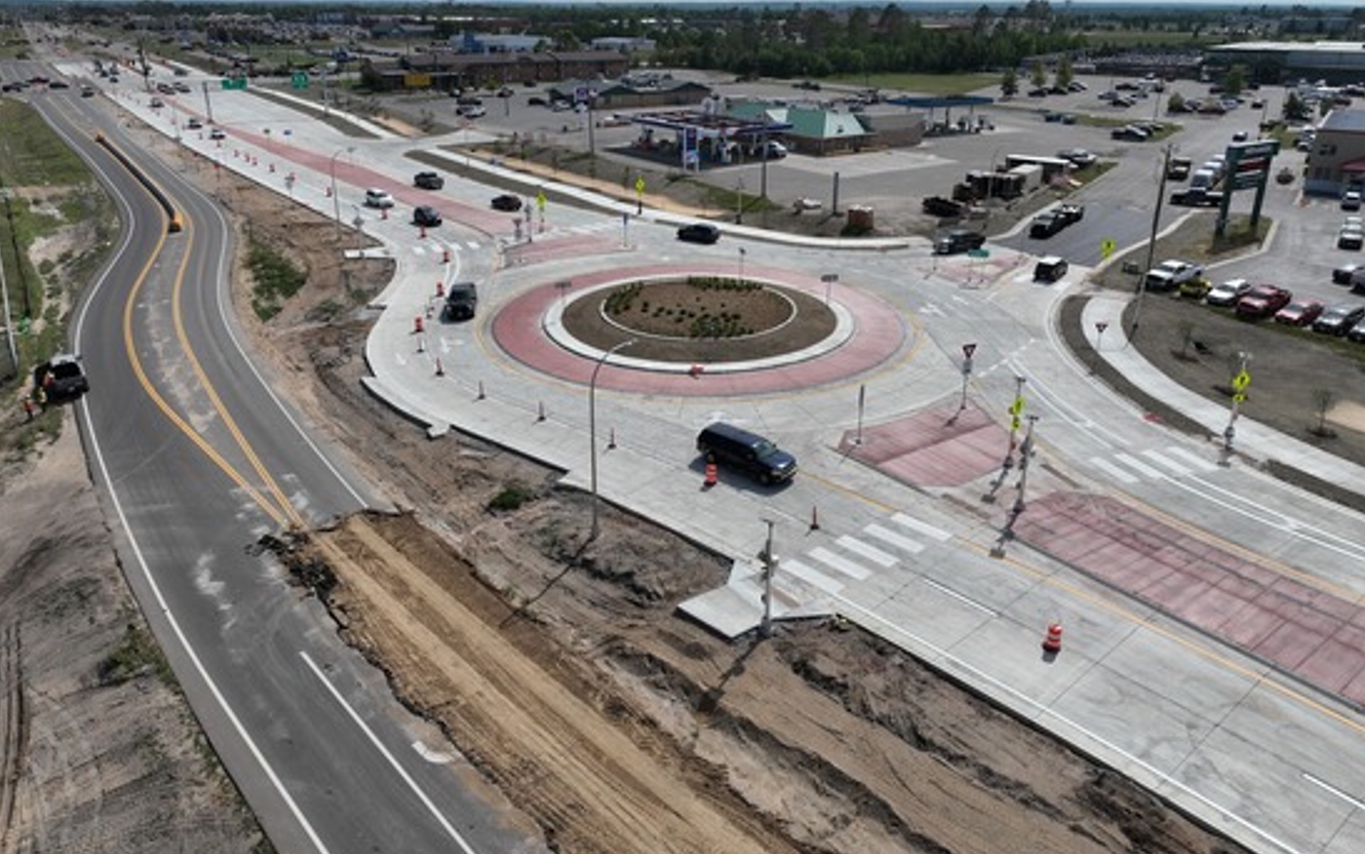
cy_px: 373
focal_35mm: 26
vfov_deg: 47.5
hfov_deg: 70.4
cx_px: 670
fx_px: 967
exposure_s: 1/3200
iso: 110
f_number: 2.8
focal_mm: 12.29
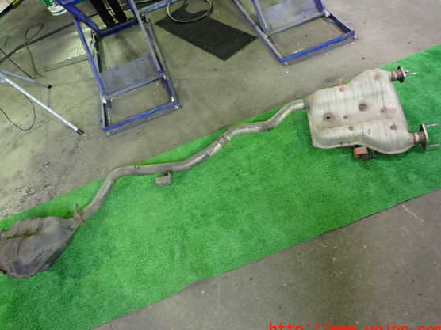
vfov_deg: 51.4
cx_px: 210
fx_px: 344
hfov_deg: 65.3
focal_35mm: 27
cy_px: 162
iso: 500
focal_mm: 4.5
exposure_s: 1/30
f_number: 2
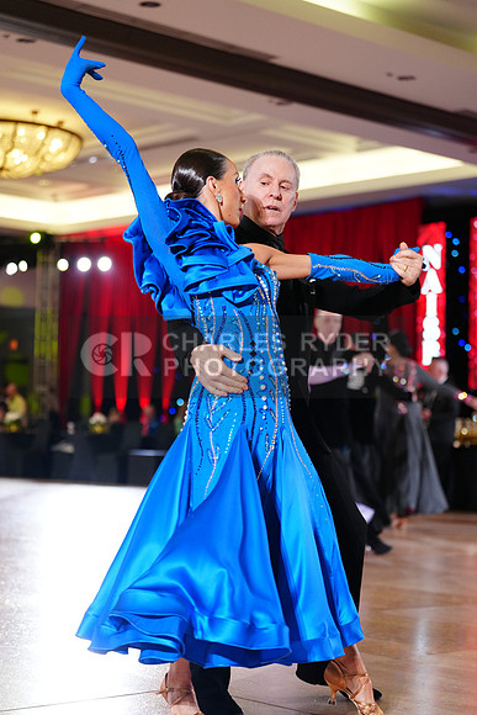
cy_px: 358
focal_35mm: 70
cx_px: 238
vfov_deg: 28.8
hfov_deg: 19.5
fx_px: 1390
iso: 2500
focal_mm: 70
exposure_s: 1/400
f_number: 2.8
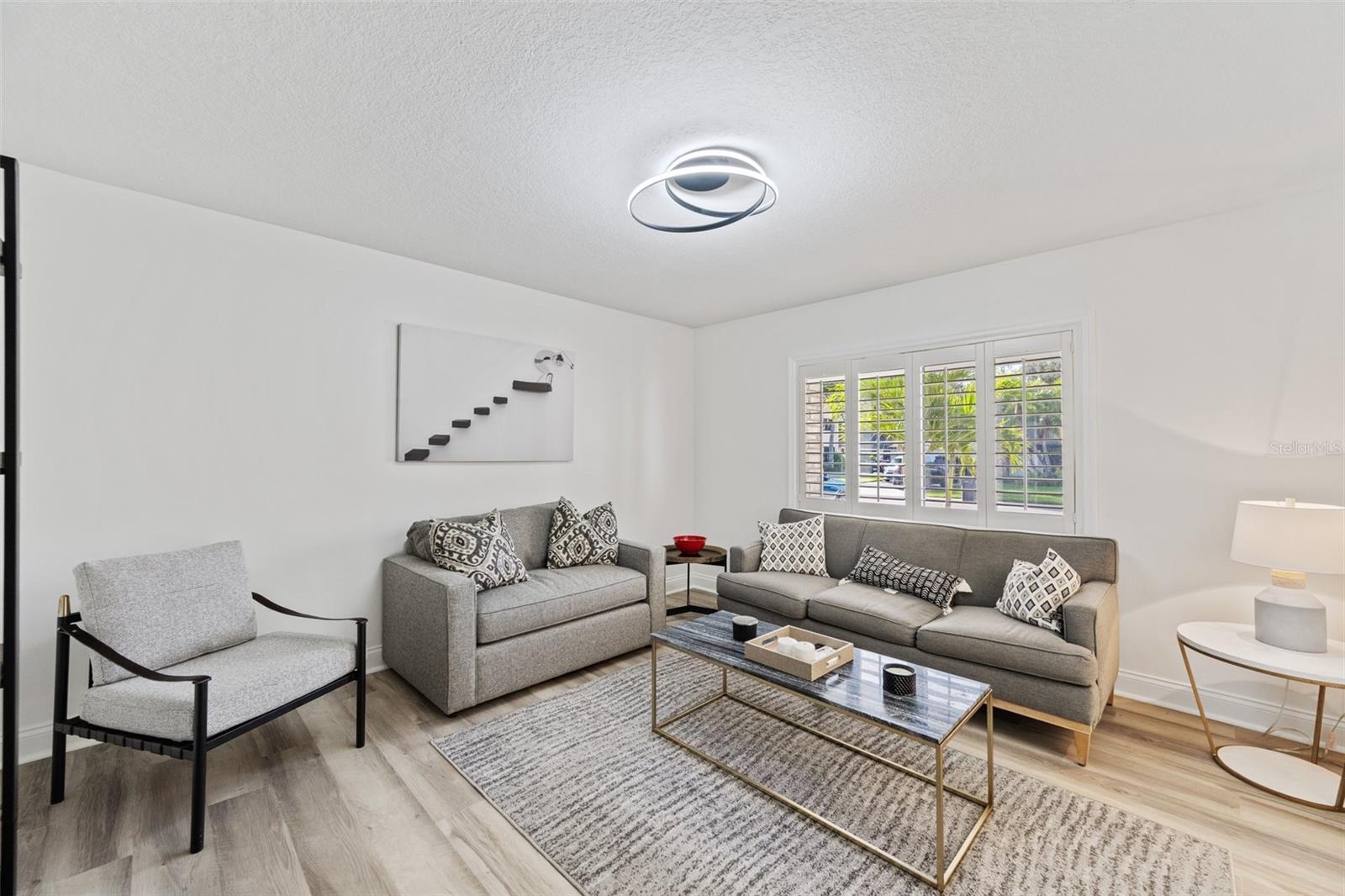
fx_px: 523
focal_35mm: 14
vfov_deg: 81.2
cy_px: 448
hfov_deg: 104.3
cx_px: 672
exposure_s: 1/4
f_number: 7.1
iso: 160
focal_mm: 14
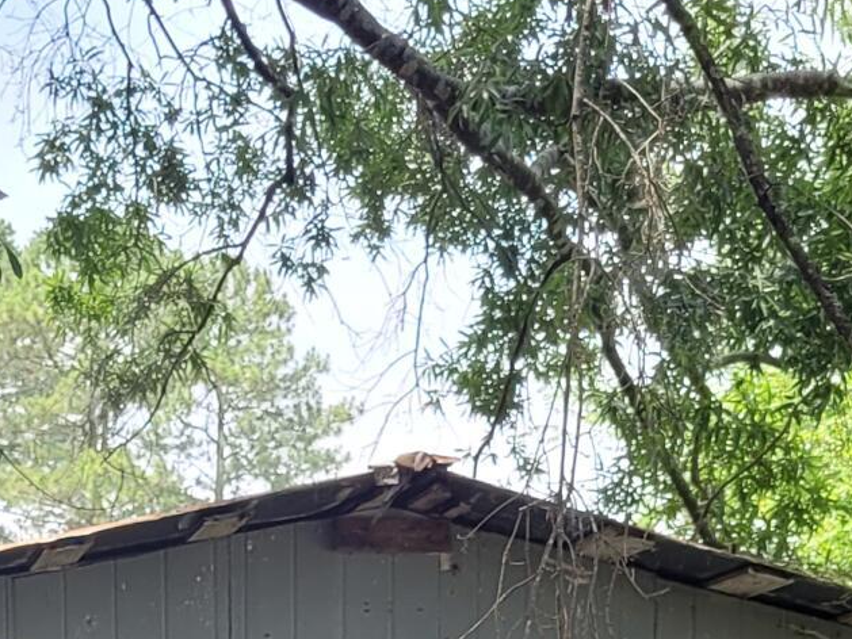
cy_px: 1113
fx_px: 3053
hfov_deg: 15.9
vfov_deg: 11.2
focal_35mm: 124
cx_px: 333
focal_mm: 5.4
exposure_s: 1/310
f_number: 1.8
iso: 40
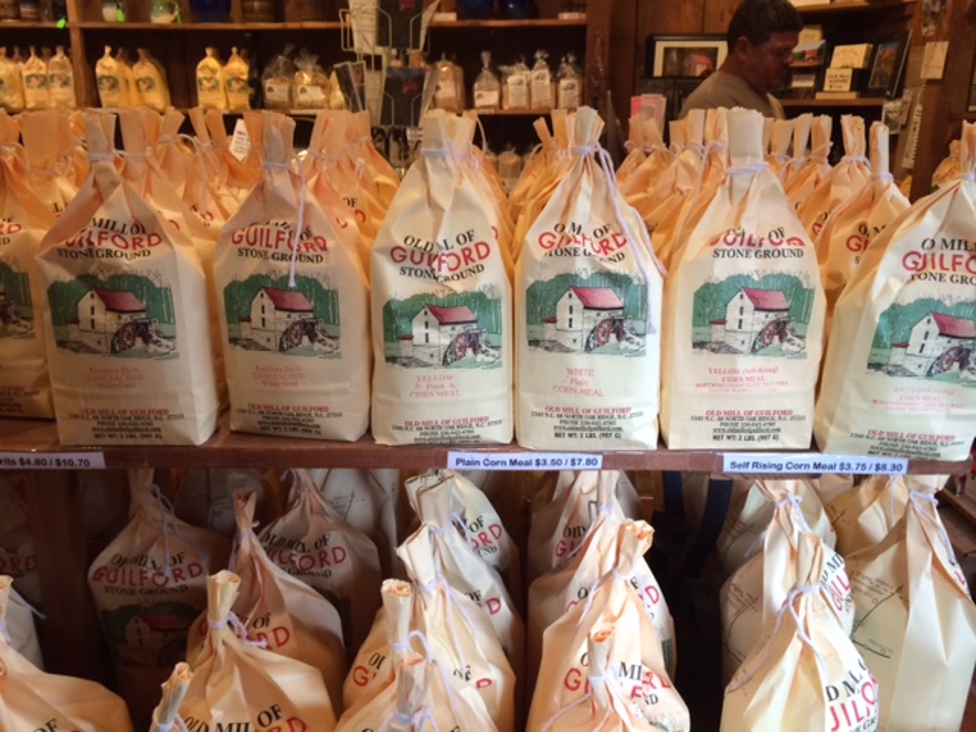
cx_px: 488
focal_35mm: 29
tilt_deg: -17.7
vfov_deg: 48.2
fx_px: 818
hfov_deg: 61.7
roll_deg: +1.1
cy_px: 366
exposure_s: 1/30
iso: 80
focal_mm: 4.15
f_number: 2.2
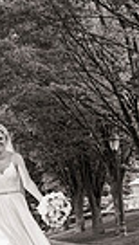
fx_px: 1017
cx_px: -4
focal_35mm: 156
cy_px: 86
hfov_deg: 7.8
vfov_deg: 13.7
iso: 800
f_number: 5.6
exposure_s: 1/640
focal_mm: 35
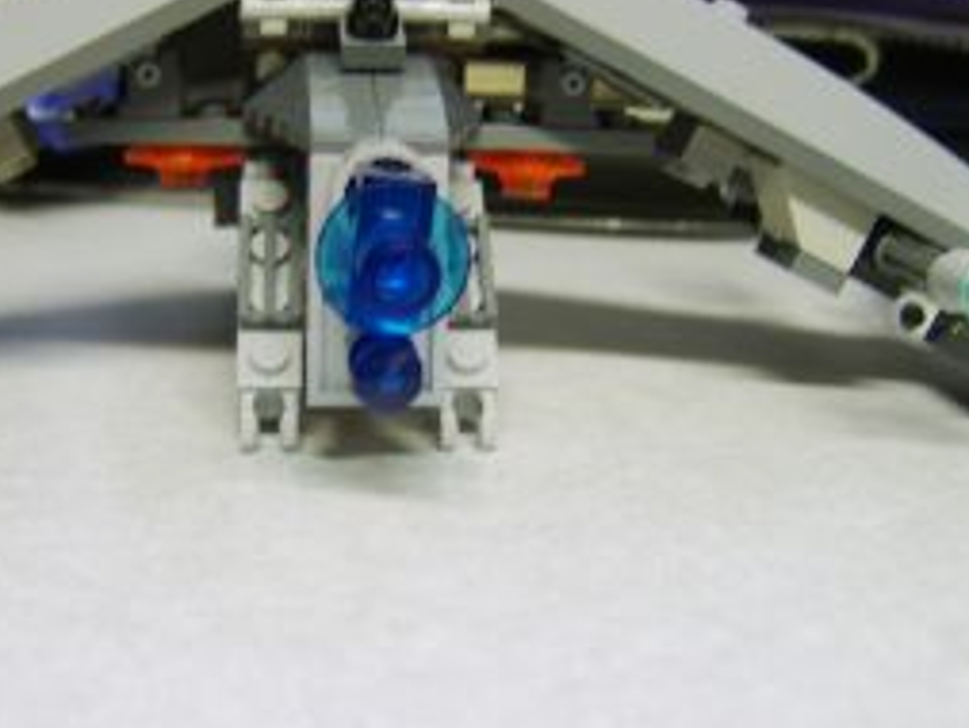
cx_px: 406
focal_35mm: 47
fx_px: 1316
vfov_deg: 30.8
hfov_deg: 40.3
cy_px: 280
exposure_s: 1/6
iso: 71
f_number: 2.7
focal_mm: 8.13
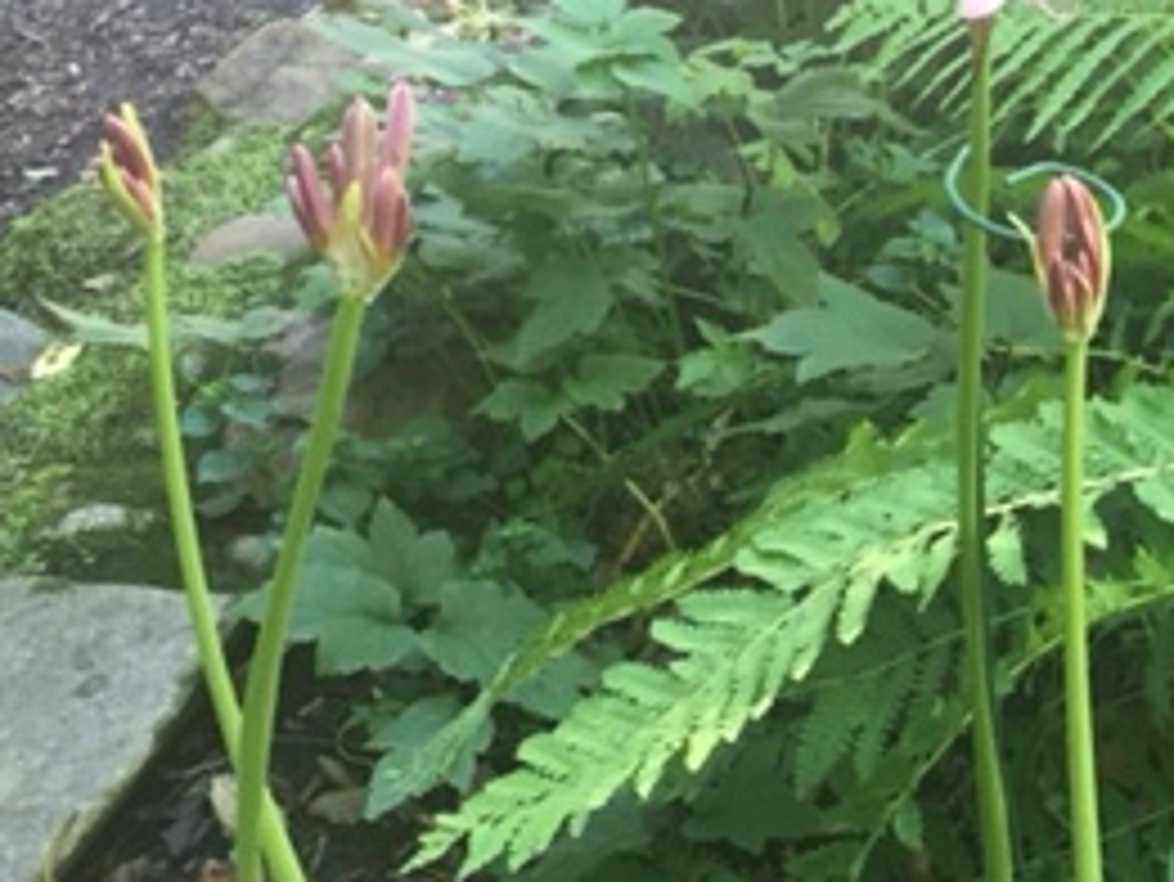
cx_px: 1143
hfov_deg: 26.1
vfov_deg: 20.7
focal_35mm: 71
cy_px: 513
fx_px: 2409
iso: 50
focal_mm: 4.15
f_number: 2.2
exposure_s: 1/30
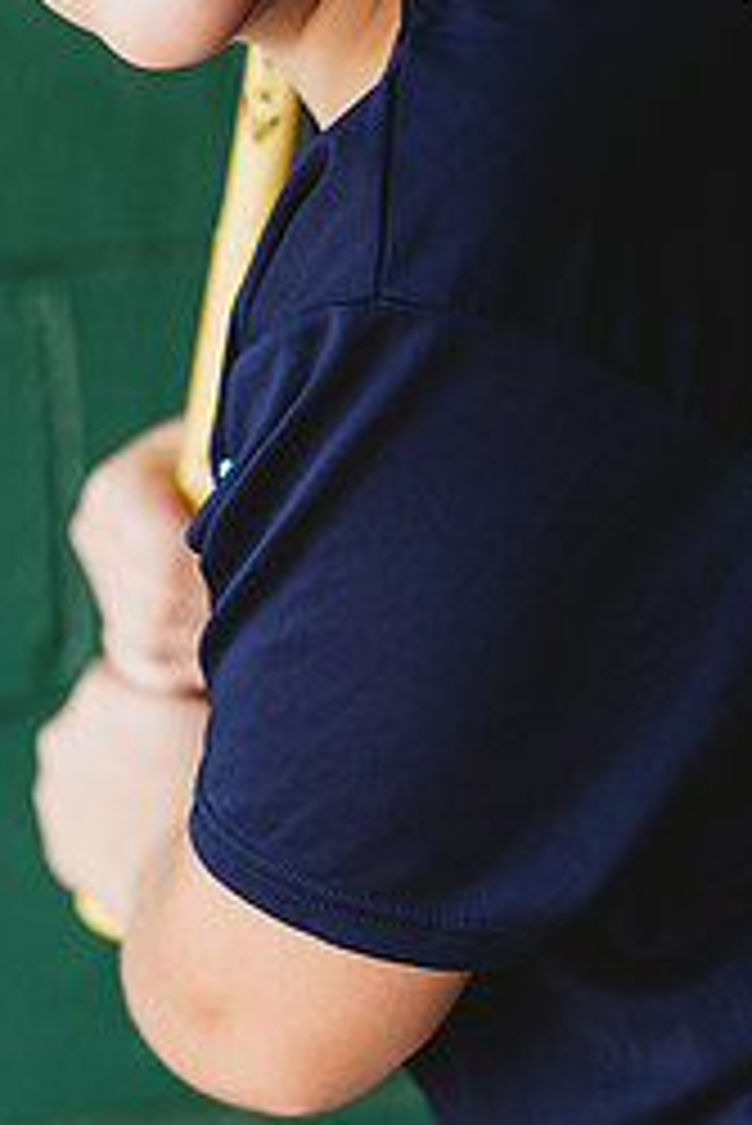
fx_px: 4787
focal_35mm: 153
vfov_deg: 13.4
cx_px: 302
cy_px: 248
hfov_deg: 9.0
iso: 100
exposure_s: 1/80
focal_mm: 85
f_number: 2.8
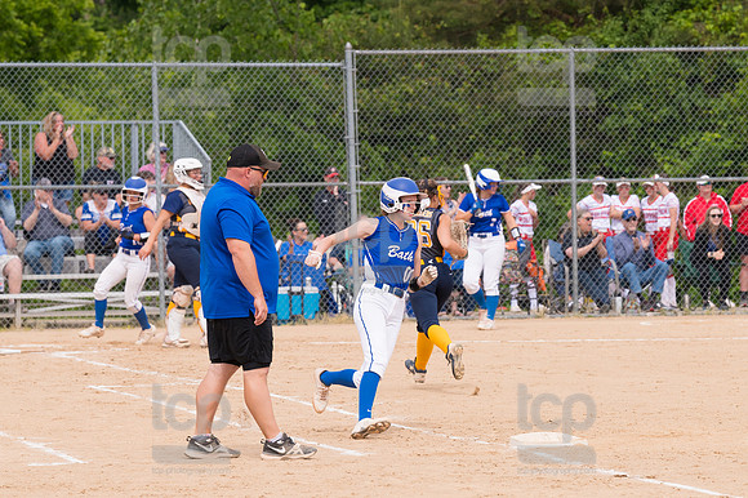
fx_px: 4984
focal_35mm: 240
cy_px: 249
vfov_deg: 5.7
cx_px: 374
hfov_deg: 8.6
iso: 320
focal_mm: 160
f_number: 5.6
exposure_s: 1/1600
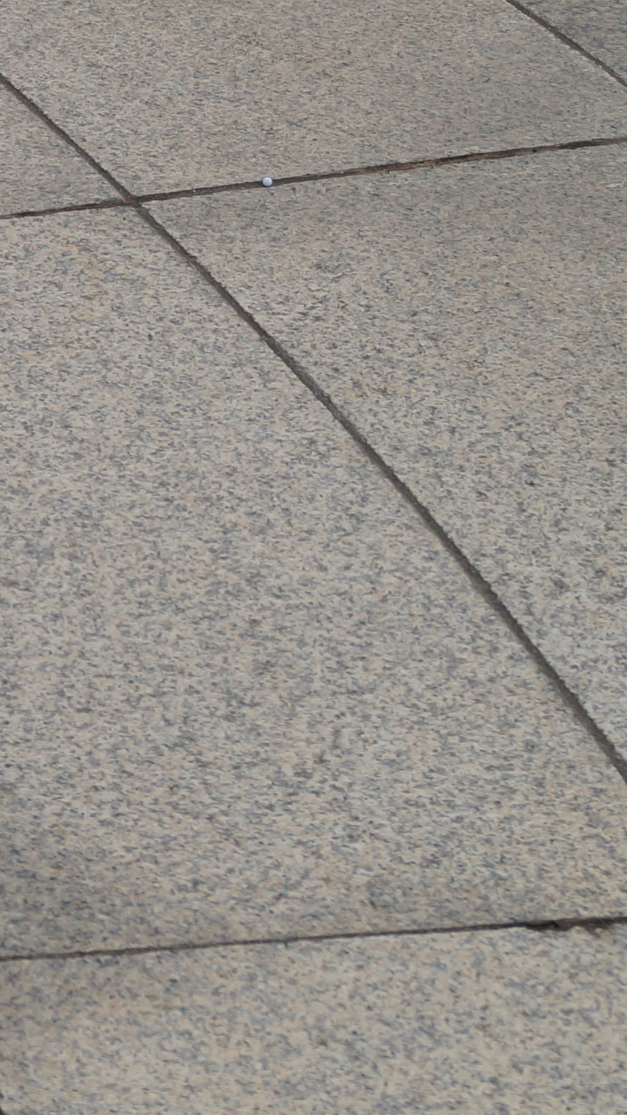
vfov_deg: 13.2
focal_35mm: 162
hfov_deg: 7.0
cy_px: 205
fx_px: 4774
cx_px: -947
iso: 100
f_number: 7.1
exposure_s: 1/125
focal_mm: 35
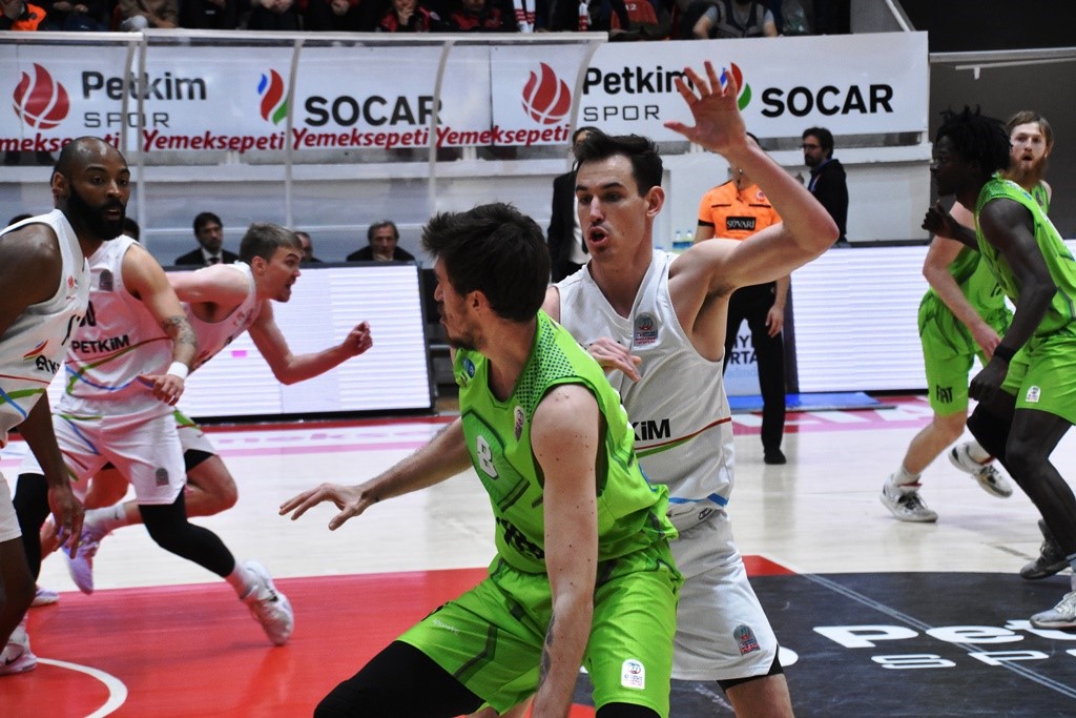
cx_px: 538
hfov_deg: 19.5
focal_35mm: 105
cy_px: 359
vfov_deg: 13.0
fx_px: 3139
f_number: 5.6
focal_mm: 70
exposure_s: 1/1000
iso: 4500
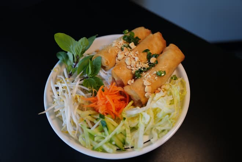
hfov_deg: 65.5
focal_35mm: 28
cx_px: 121
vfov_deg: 46.4
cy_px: 81
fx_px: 188
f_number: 2.8
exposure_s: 1/100
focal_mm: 28
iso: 100
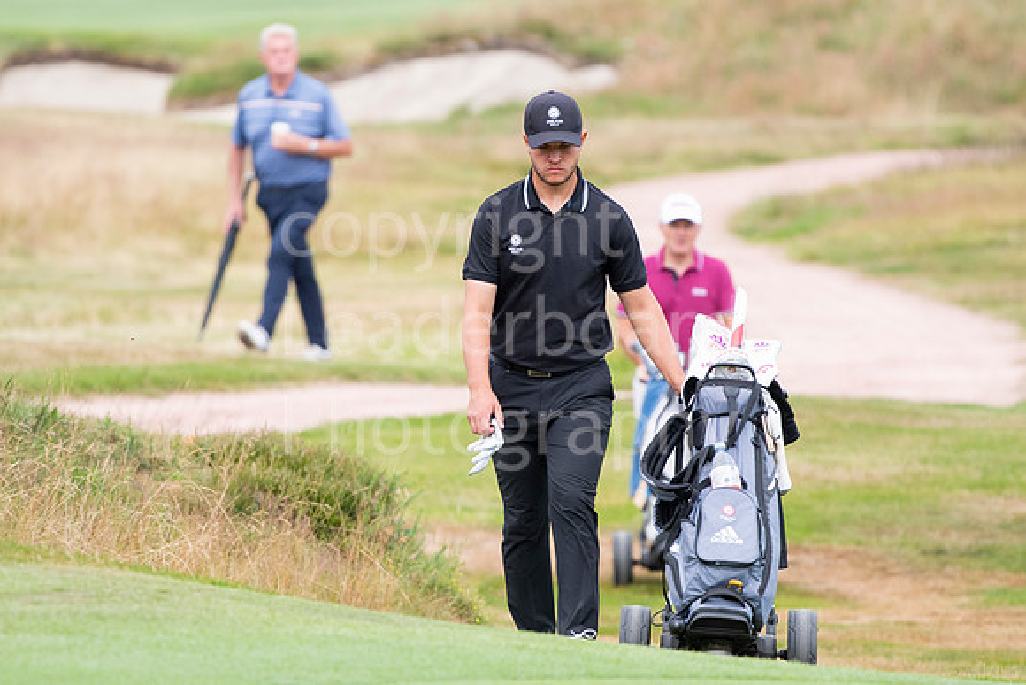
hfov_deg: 3.4
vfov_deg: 2.3
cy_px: 342
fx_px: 17103
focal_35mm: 600
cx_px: 513
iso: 800
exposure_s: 1/1250
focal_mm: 400
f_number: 5.6
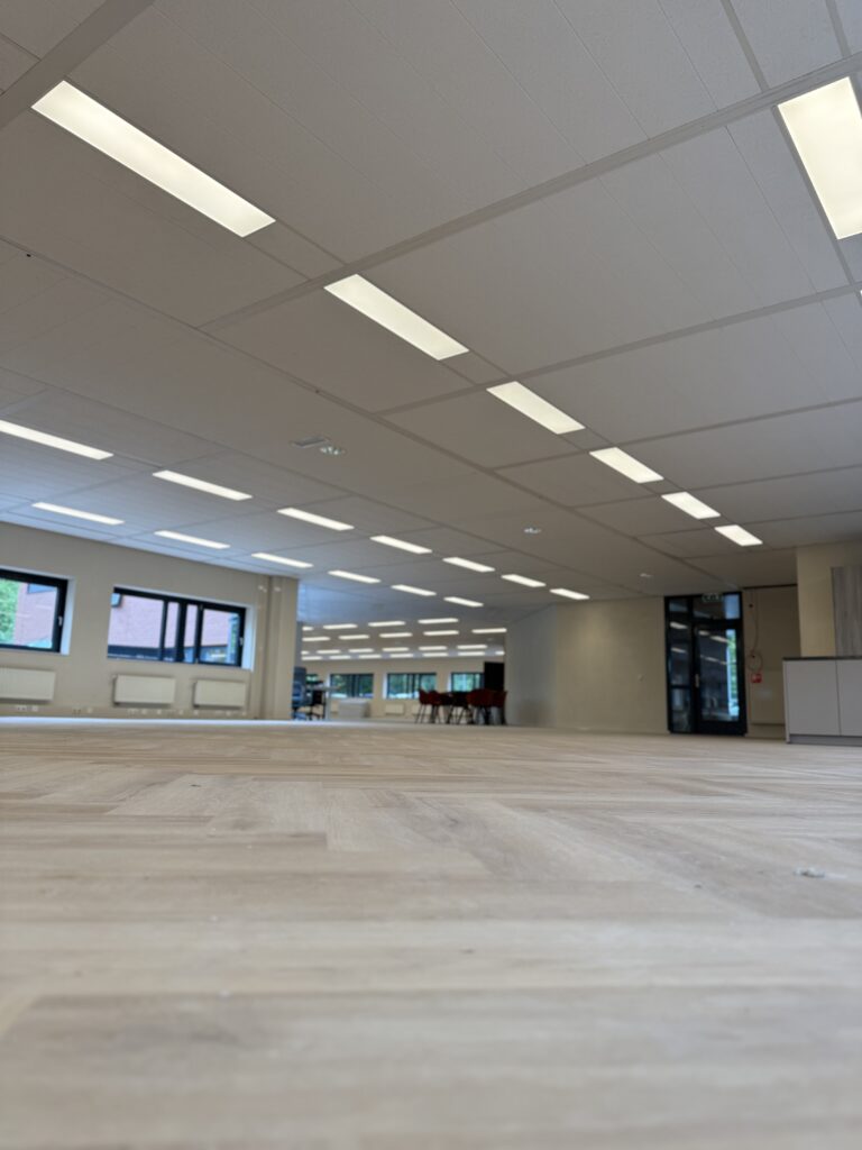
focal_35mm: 24
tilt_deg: +9.6
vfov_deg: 71.6
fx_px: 797
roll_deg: -2.5
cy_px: 575
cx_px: 431
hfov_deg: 56.8
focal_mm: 6.76
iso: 100
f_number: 1.78
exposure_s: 1/353
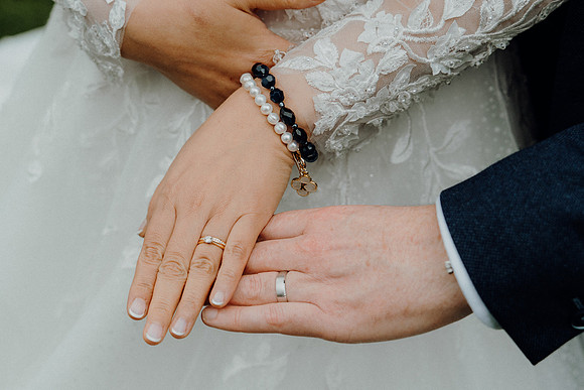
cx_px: 292
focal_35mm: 64
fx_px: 1038
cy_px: 195
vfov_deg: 21.3
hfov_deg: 31.4
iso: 200
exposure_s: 1/160
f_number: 3.5
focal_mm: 43
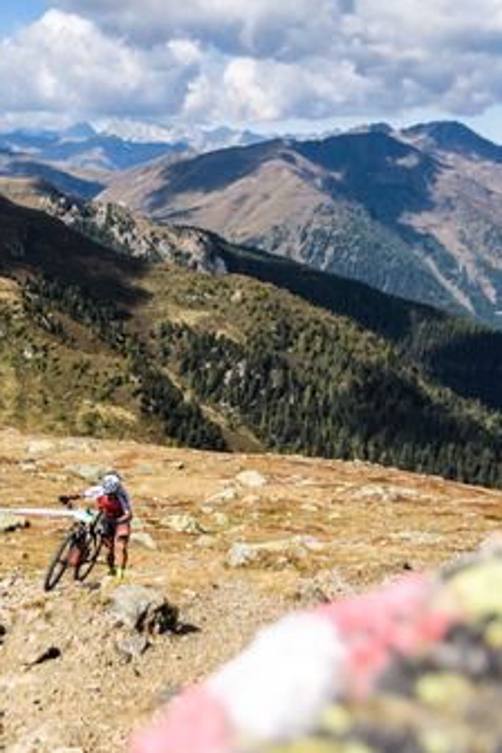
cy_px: 375
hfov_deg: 21.3
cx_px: 9
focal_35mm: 62
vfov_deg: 32.5
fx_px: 1292
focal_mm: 27
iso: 100
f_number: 2.8
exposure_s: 1/3200
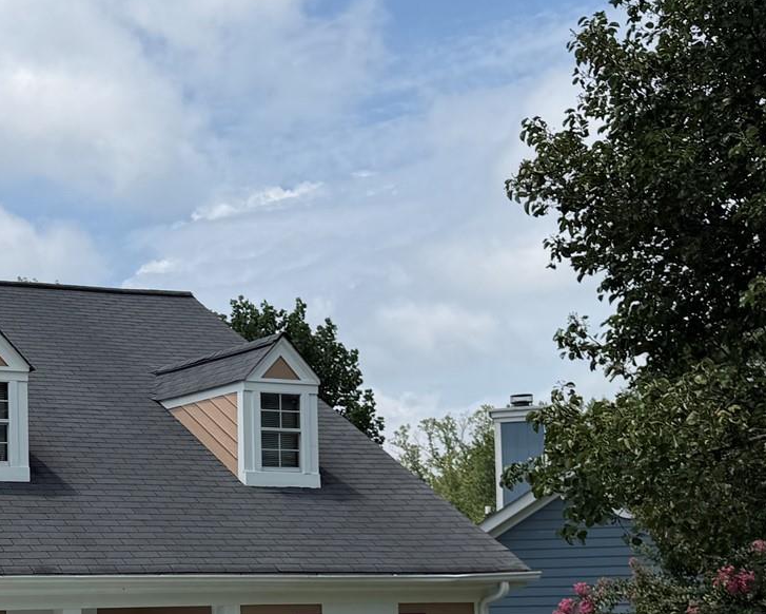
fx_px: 1497
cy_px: 535
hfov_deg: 26.3
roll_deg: +1.1
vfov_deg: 22.7
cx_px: -89
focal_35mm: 66
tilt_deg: +2.4
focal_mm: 6.76
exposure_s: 1/8130
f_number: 1.78
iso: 80
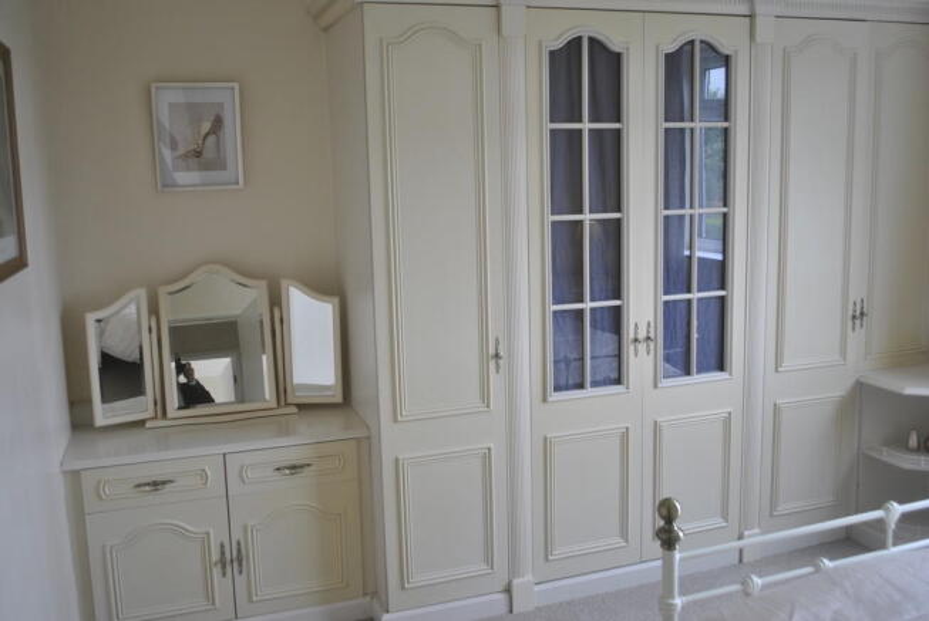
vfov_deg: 40.1
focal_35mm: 33
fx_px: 853
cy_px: 310
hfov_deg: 57.2
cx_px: 464
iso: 200
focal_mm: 22
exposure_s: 1/30
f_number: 4
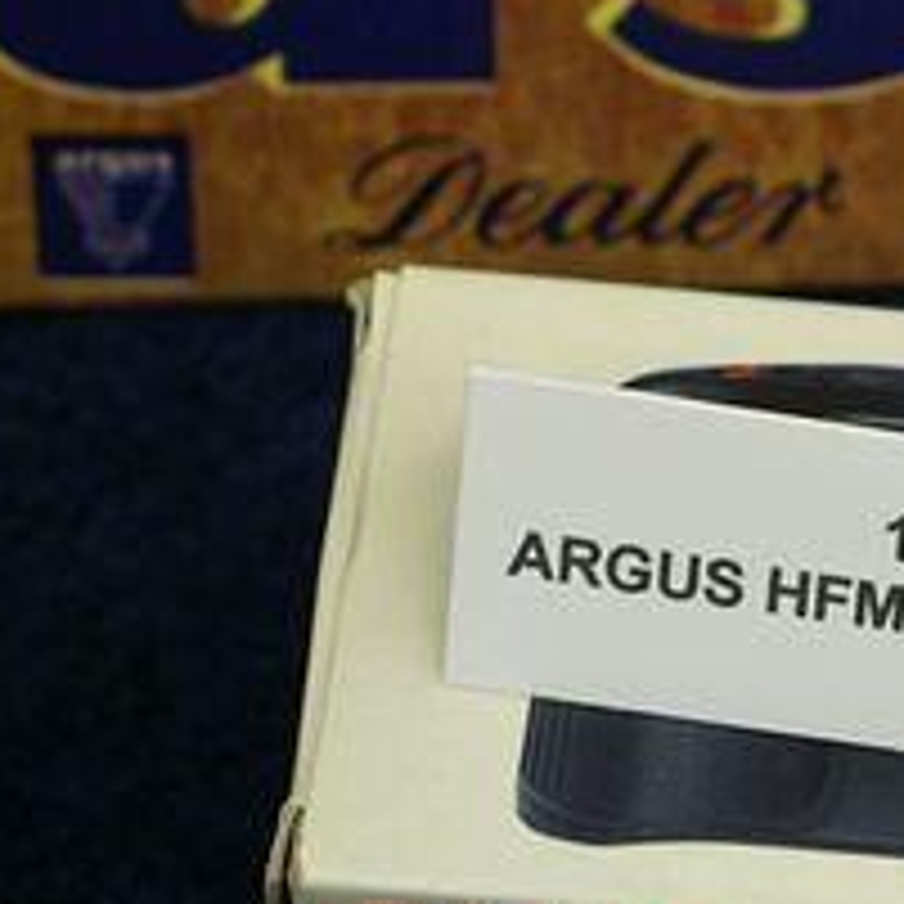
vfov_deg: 8.6
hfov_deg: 8.5
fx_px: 5998
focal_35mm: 203
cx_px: 1039
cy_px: 634
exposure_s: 1/100
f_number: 3.5
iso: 400
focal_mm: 50
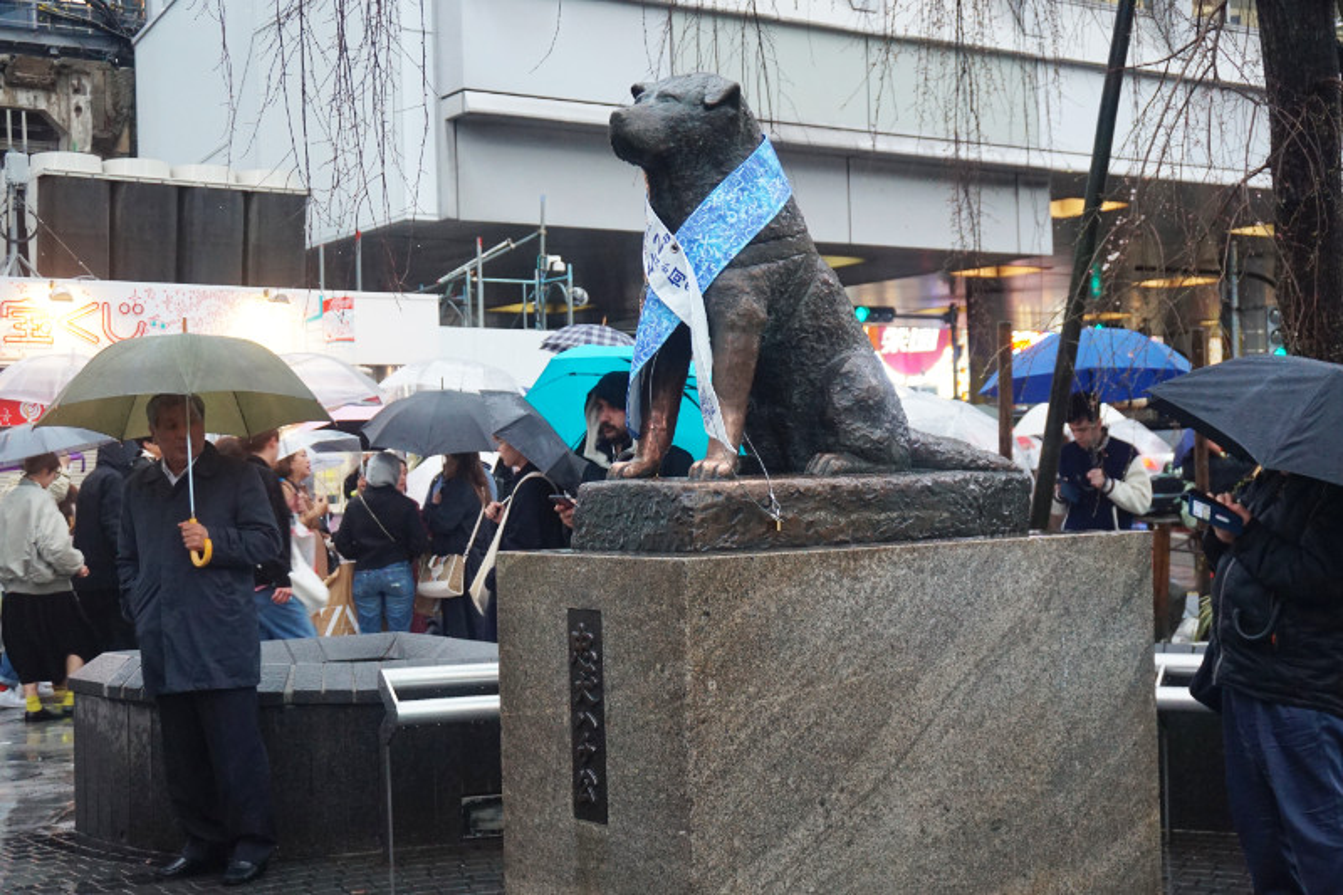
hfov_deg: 41.1
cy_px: 448
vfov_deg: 28.1
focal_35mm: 48
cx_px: 672
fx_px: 1790
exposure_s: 1/60
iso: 1000
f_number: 5
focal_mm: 32
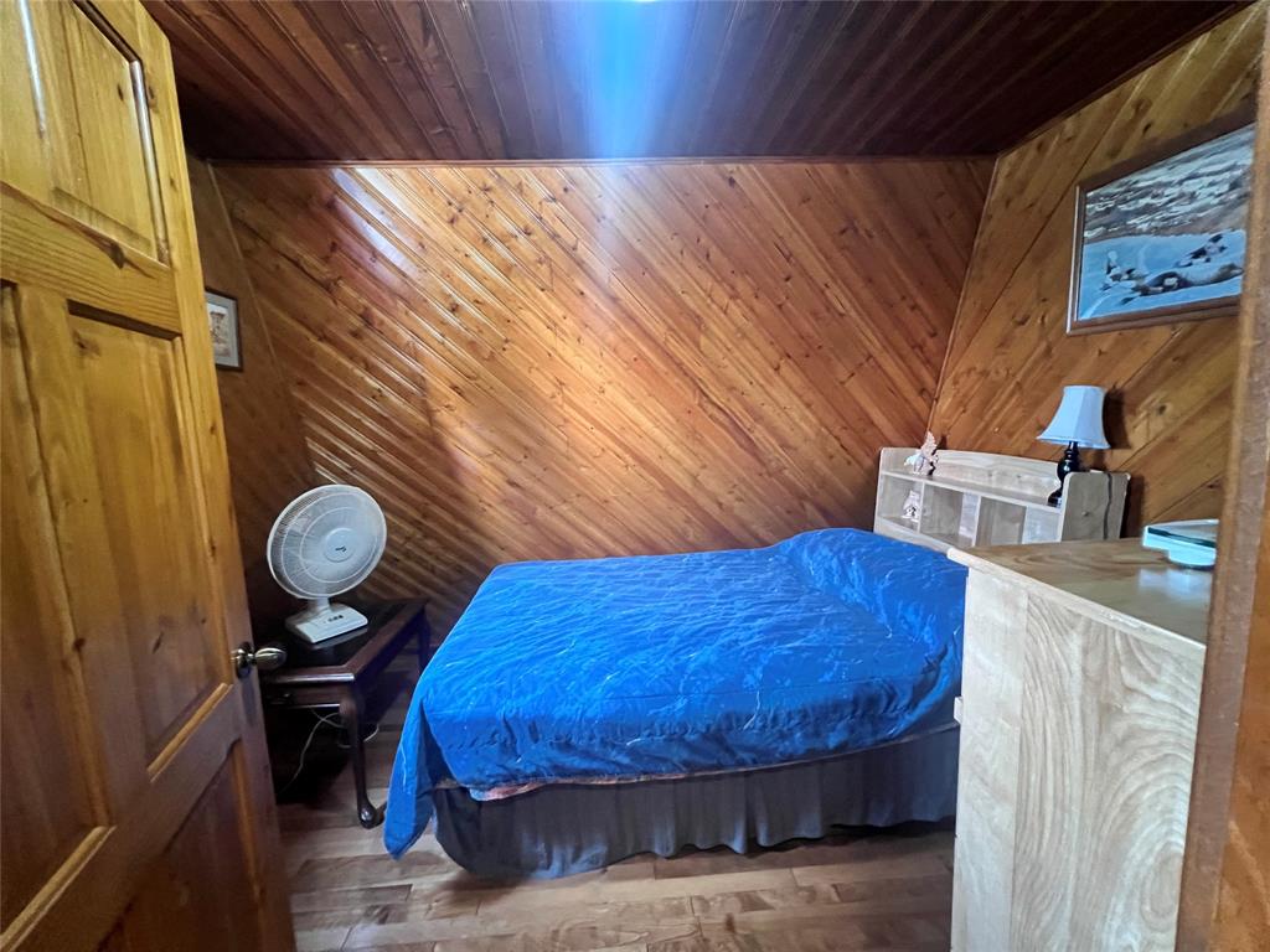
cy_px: 476
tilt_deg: -7.1
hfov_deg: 106.2
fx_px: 477
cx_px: 635
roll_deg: +3.0
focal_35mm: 13
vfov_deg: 89.9
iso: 1000
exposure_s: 1/40
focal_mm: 1.57
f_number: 1.8
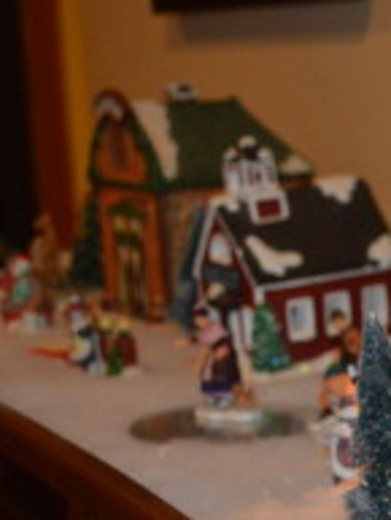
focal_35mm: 112
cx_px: 669
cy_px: 388
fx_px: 1685
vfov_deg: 17.5
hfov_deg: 12.3
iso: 2000
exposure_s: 1/60
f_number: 4.5
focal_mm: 30
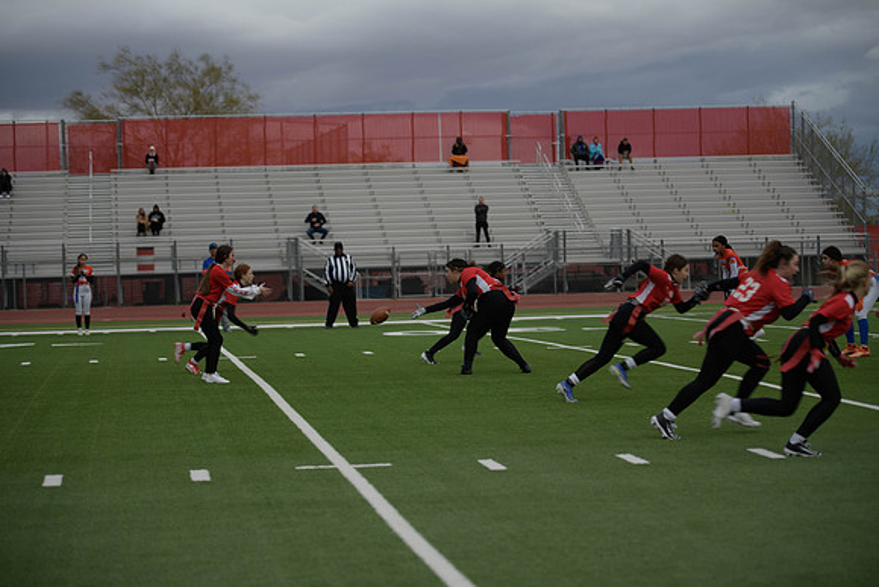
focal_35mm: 95
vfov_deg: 14.4
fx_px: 2320
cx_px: 440
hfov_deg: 21.5
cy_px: 294
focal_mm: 95
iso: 64
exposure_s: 1/200
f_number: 2.8
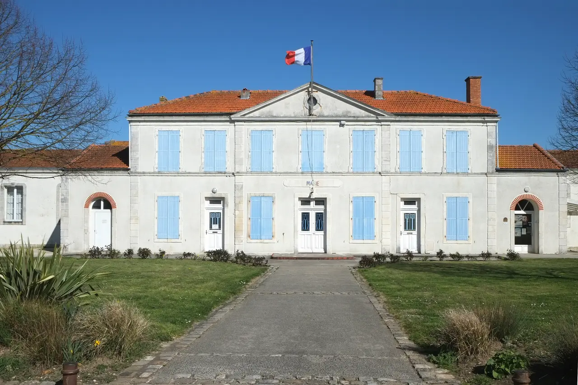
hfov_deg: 54.4
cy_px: 192
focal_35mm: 35
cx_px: 289
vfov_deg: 37.8
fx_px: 562
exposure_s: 1/420
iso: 200
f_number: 11
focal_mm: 23.3
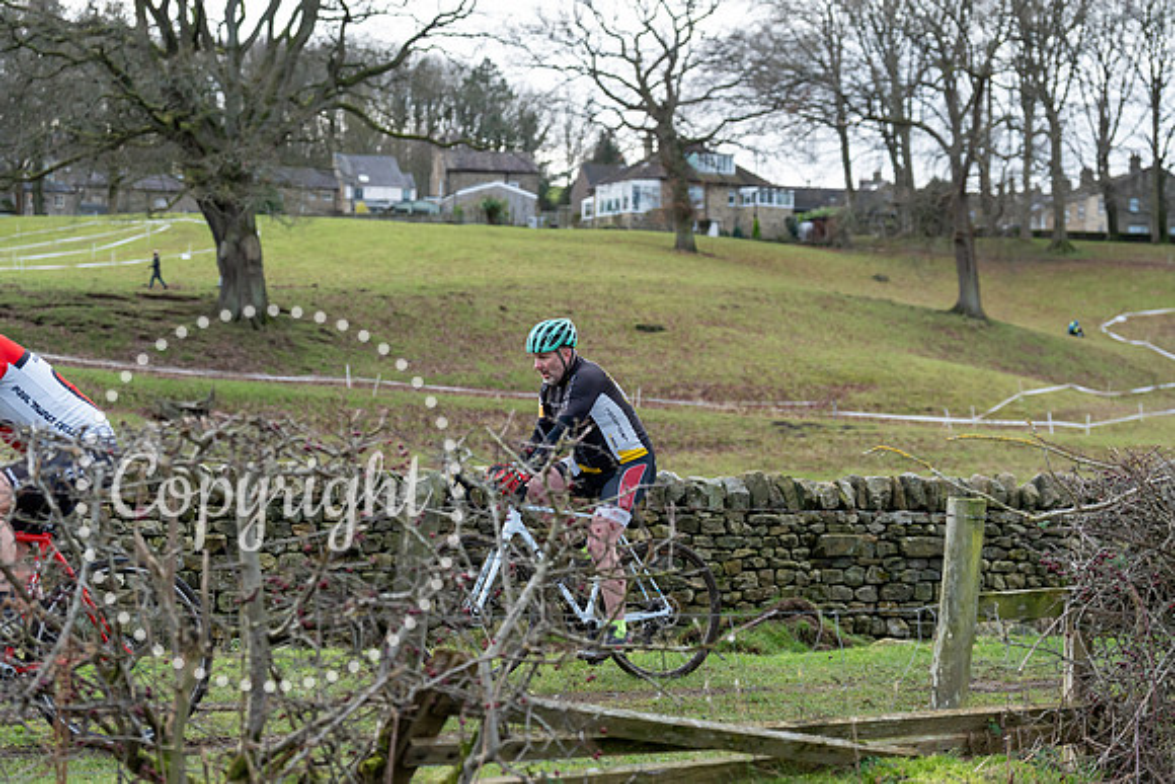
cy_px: 392
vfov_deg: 19.5
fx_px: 2285
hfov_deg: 28.8
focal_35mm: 70
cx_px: 588
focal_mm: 70
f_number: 3.5
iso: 1600
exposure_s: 1/1000
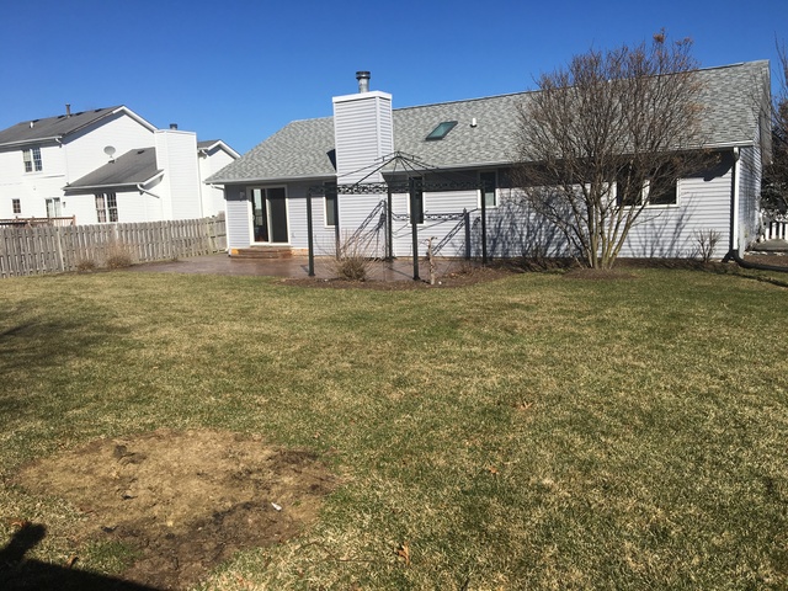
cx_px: 394
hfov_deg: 61.7
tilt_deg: -8.8
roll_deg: +1.0
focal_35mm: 29
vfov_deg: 48.2
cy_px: 296
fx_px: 660
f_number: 2.2
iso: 25
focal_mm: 4.15
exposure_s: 1/2564
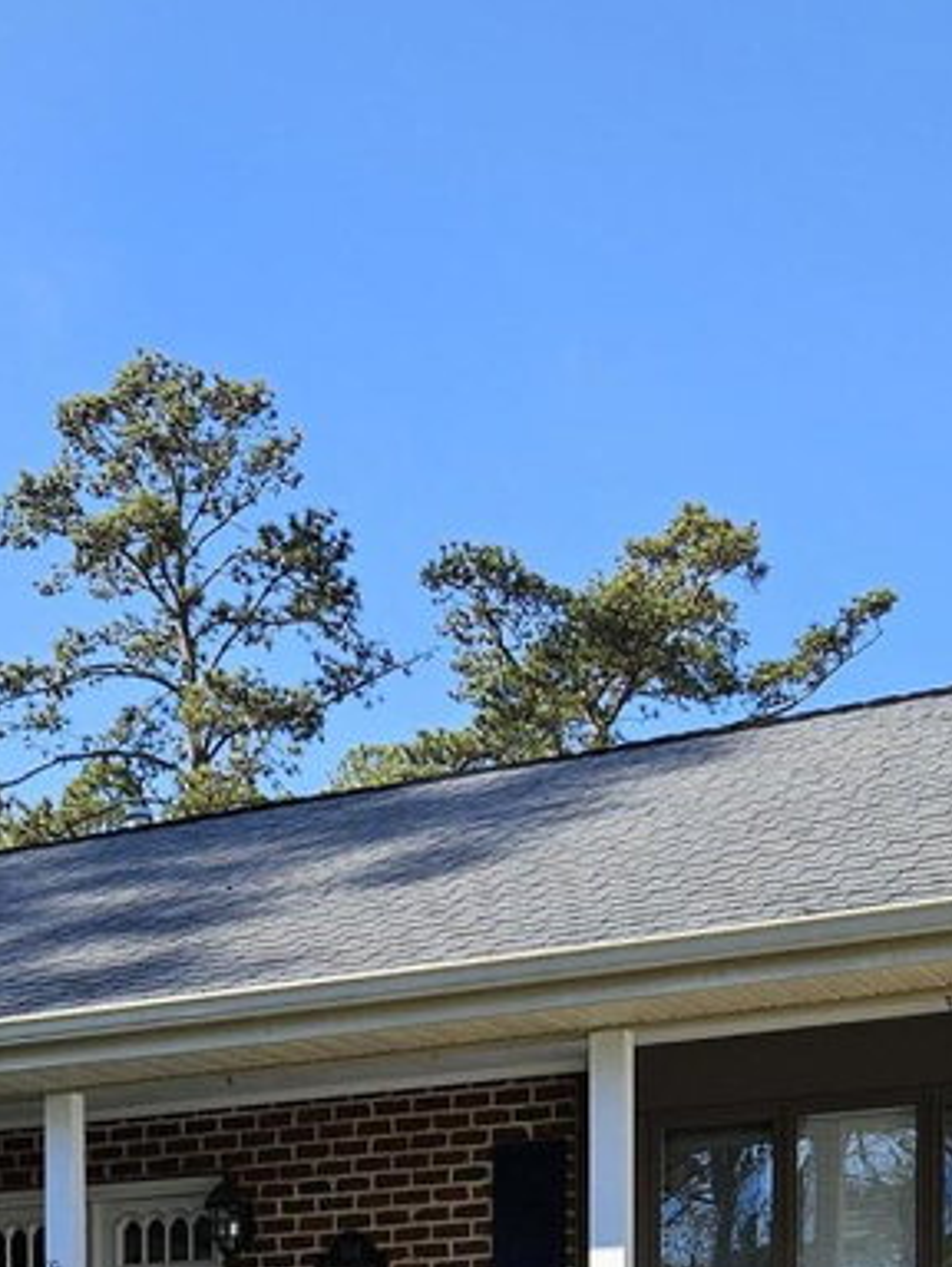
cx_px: 344
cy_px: 1578
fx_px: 2636
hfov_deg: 20.4
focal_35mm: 72
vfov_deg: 24.2
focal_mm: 5.4
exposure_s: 1/944
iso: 25
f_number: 1.8
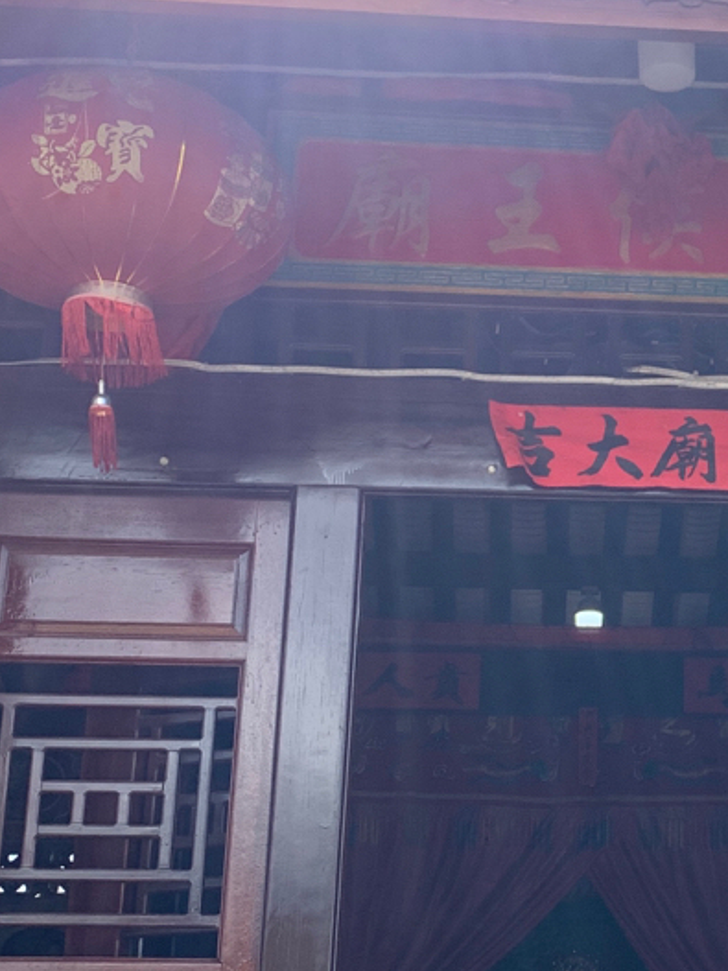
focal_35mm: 74
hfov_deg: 19.2
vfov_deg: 26.3
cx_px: 753
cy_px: 503
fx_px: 2076
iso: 25
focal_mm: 4.25
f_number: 1.8
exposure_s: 1/1490
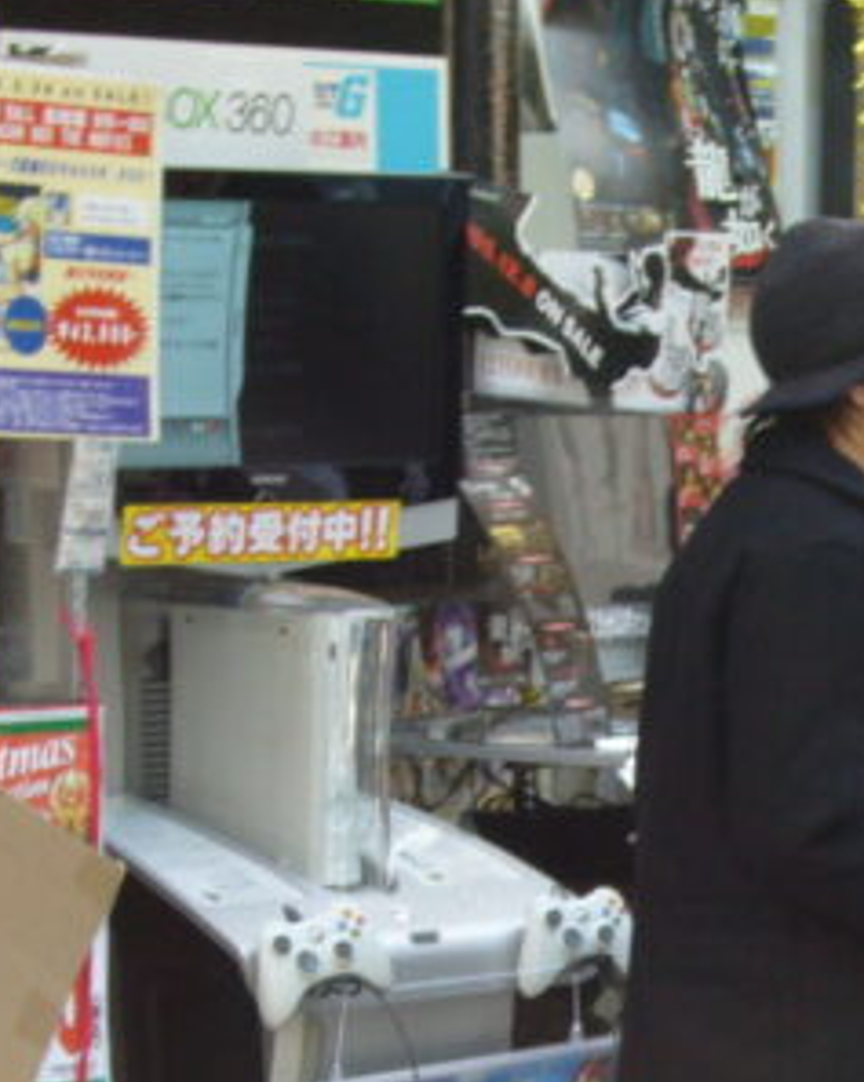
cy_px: 1031
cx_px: 1119
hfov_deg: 8.1
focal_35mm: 187
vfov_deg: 10.3
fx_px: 5986
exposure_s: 1/60
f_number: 4.1
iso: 160
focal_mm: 12.2
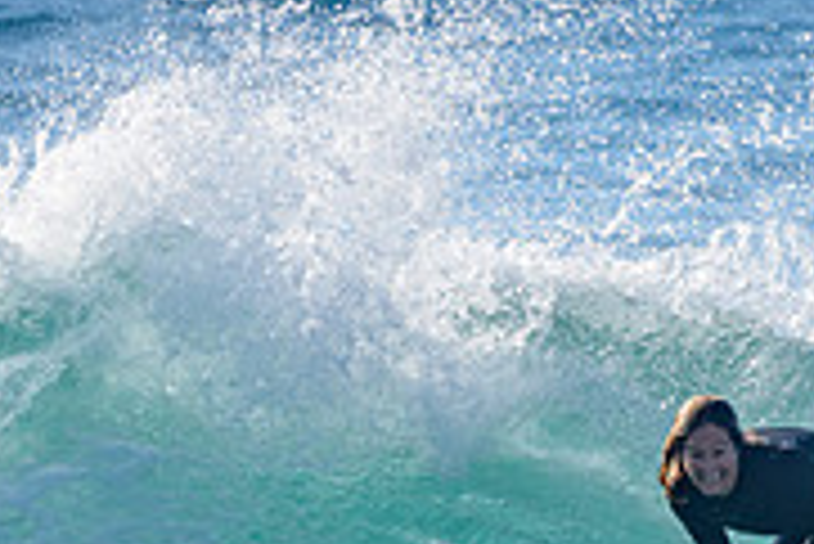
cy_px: 491
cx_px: 545
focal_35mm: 1960
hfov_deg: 1.1
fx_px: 44352
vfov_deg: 0.7
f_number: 5.6
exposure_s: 1/2000
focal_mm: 500
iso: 200
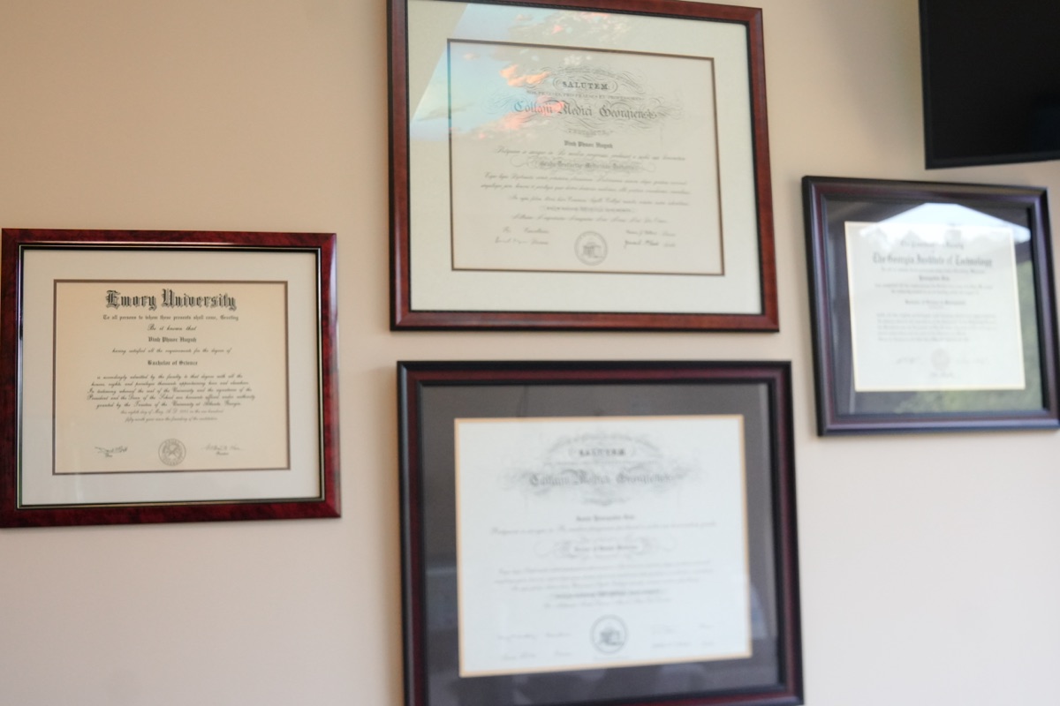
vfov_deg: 36.9
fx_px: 1060
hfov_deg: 53.1
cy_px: 353
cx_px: 530
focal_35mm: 36
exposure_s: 1/320
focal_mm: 24
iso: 2500
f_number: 4.5
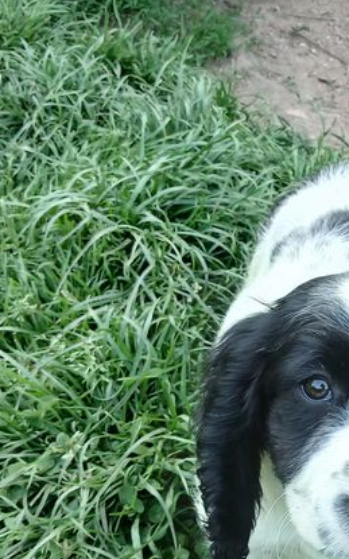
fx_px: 1051
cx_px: 459
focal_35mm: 69
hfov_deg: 17.6
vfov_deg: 29.7
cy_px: 349
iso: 64
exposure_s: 1/50
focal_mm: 3.98
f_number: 1.8
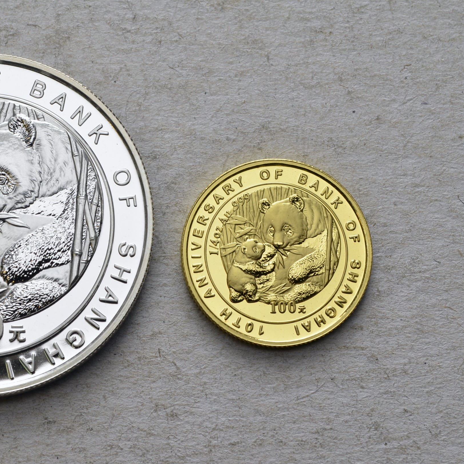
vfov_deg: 16.3
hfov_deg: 16.2
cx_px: 119
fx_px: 1617
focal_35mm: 107
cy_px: 232
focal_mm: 55
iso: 400
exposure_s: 1/250
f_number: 14
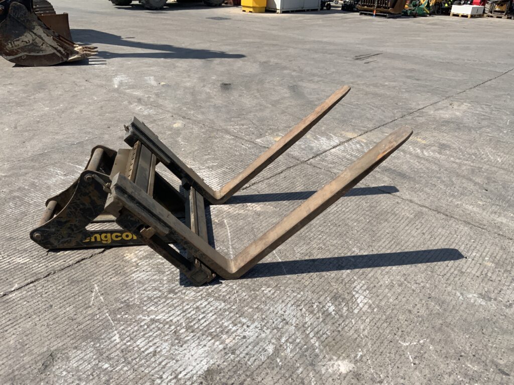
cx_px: 257
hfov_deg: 61.7
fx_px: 431
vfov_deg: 48.2
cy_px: 192
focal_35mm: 29
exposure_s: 1/2667
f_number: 1.8
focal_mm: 3
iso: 16
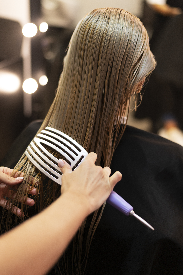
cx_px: 92
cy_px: 138
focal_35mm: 50
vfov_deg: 39.6
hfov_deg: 27.0
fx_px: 382
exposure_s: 1/320
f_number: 2.2
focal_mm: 50
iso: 640
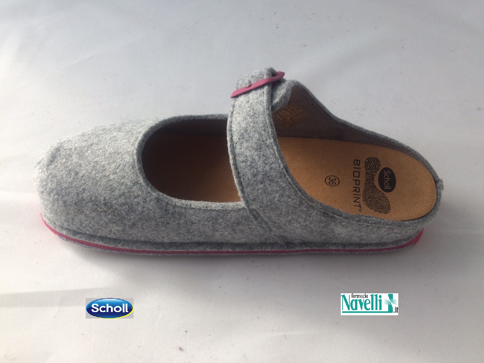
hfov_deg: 61.7
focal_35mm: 29
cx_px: 242
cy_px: 182
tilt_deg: -51.9
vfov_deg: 48.2
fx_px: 405
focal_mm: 4.15
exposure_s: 1/519
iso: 32
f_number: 2.2
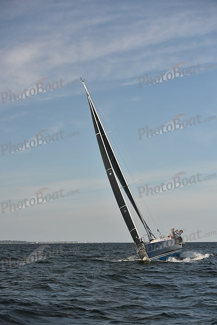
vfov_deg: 28.8
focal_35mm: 70
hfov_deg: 19.5
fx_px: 632
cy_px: 162
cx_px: 108
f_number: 5
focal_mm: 70
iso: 250
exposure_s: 1/800
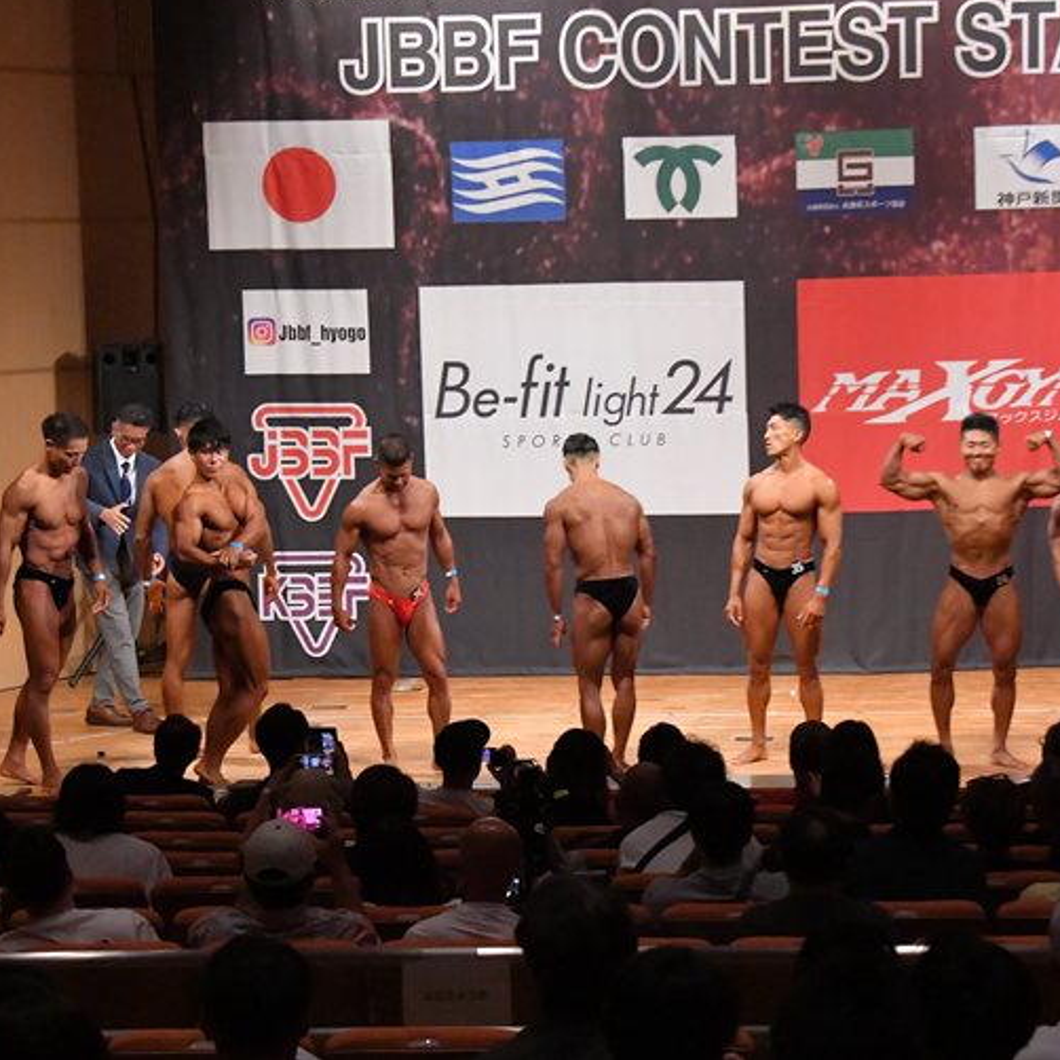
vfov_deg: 15.3
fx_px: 3949
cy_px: 517
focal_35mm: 114
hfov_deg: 15.3
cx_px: 561
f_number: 5.6
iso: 10000
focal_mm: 58
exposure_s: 1/400
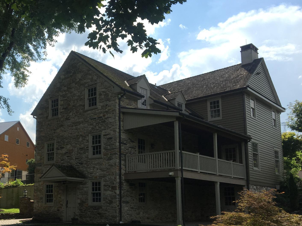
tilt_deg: +9.0
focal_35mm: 42
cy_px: 152
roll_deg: -0.5
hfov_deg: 43.9
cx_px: 92
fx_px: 366
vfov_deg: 34.0
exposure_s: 1/2198
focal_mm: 4.15
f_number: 2.2
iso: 25
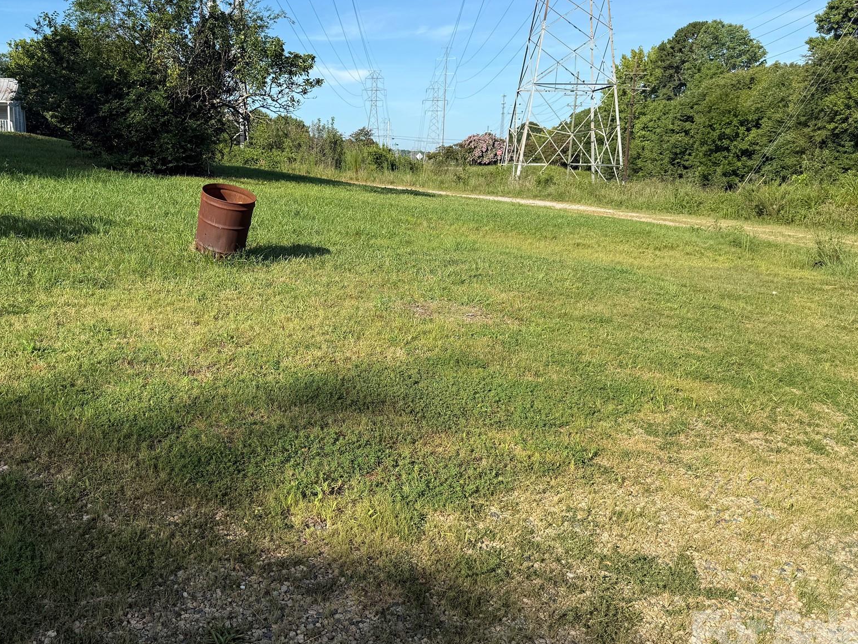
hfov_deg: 55.8
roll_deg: -1.5
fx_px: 793
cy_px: 291
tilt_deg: -9.7
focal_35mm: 32
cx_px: 298
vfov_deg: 44.1
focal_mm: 6.76
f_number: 1.78
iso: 80
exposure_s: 1/3279
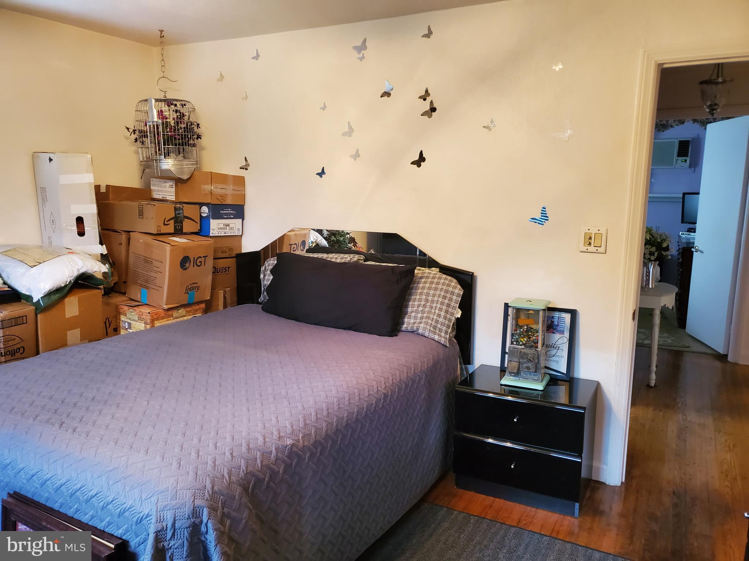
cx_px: 374
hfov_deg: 67.3
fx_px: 563
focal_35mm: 26
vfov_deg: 53.1
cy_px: 280
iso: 200
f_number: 1.5
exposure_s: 1/39
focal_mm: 4.3
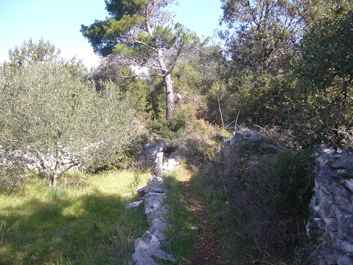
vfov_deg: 40.7
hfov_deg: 52.6
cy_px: 132
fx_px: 357
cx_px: 176
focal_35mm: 35
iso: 80
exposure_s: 1/320
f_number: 2.8
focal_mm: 5.8
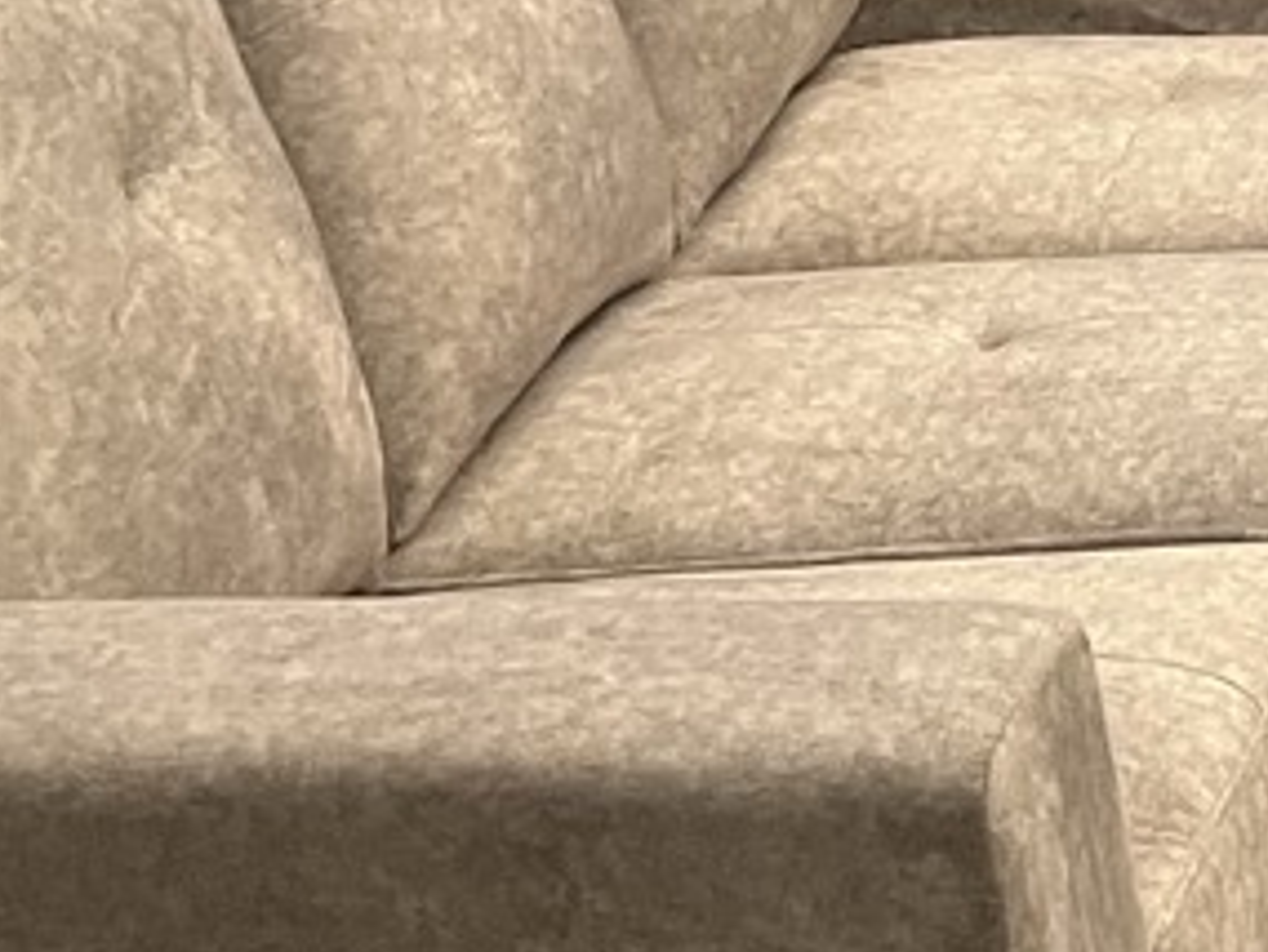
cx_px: 3097
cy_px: 654
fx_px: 5350
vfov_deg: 10.2
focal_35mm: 146
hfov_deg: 11.2
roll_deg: -2.2
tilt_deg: -20.3
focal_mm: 5.1
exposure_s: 1/60
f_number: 1.6
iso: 320
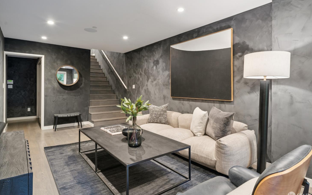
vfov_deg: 59.6
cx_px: 160
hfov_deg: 85.0
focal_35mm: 20
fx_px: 170
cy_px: 93
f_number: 8
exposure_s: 1/3.33
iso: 640
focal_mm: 19
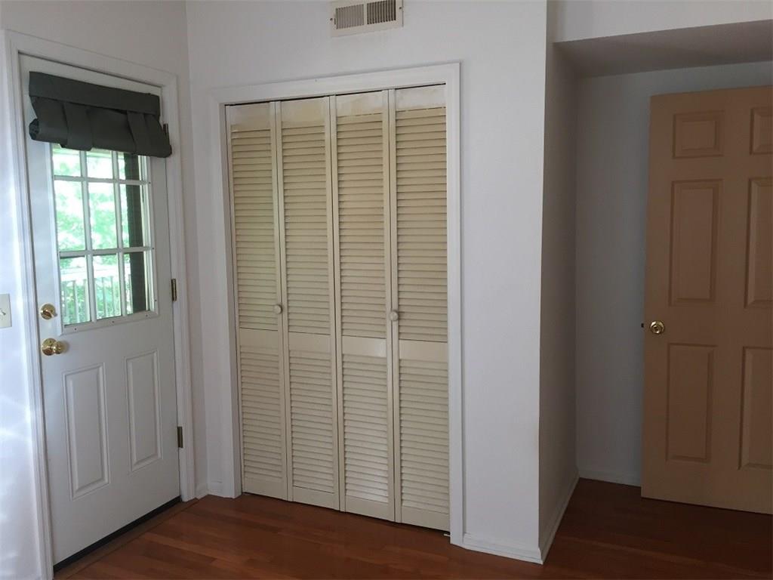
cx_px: 386
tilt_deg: -5.6
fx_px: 648
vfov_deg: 48.2
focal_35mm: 29
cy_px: 290
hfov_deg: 61.7
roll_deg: -0.4
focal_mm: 4.15
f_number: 2.2
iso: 80
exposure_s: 1/30
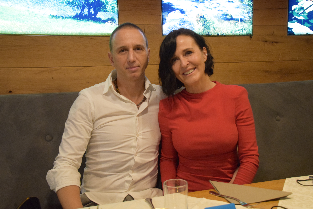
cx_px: 156
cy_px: 104
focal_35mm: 39
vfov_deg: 34.2
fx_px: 339
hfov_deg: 49.6
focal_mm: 26
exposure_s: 1/60
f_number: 3.8
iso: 2500
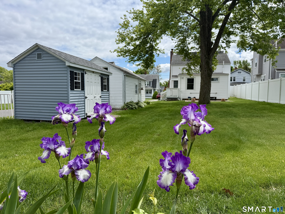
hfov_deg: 71.6
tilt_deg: -4.4
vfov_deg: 56.8
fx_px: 198
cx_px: 142
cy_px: 107
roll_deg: -0.3
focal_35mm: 24
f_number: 1.78
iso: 80
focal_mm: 6.76
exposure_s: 1/4405
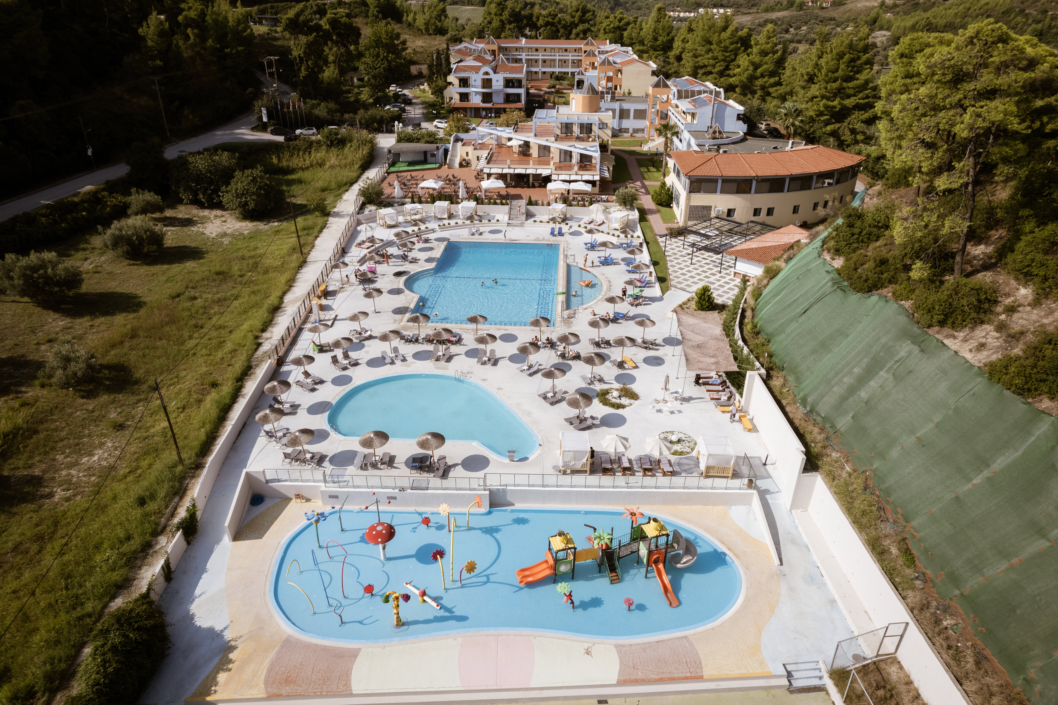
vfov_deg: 57.2
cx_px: 529
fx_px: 646
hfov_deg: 78.6
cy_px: 352
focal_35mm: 22
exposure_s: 1/2500
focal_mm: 8.38
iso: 130
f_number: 2.8
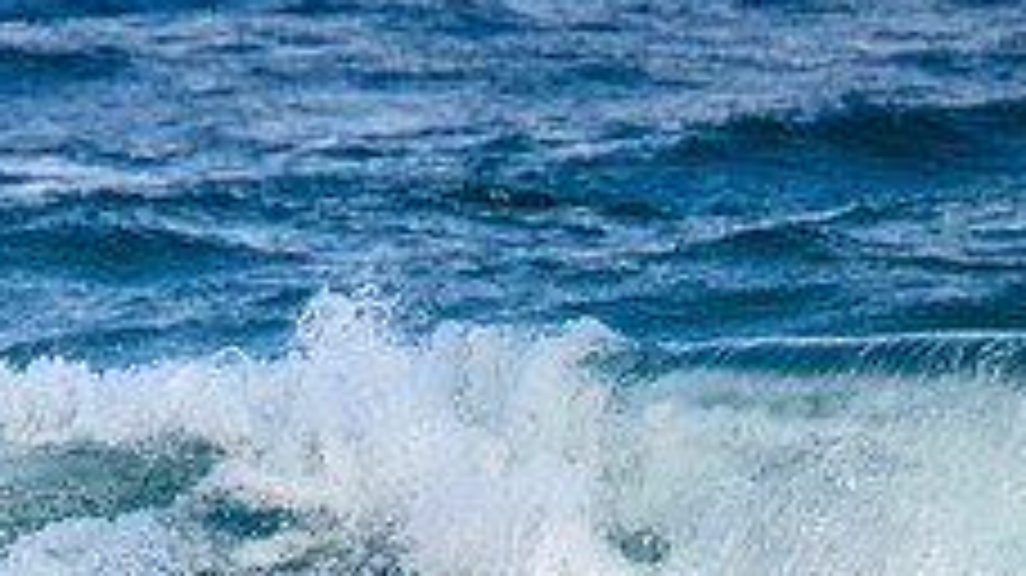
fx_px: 58056
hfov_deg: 1.0
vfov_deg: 0.6
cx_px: -81
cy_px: 767
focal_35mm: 2135
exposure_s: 1/1600
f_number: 11
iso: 2000
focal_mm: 800
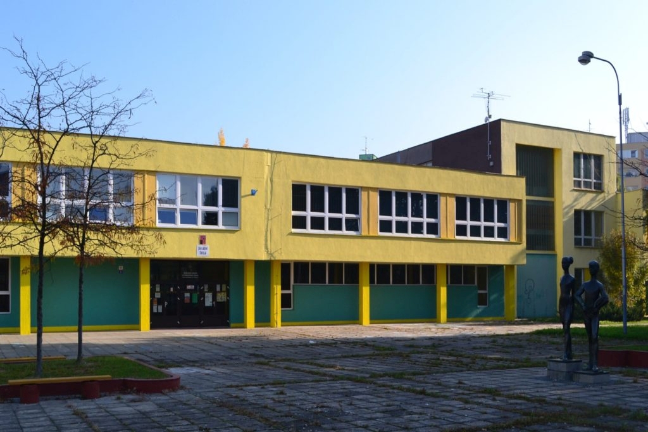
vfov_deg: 36.8
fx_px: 648
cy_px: 216
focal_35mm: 36
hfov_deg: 53.1
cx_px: 324
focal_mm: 24
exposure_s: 1/250
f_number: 10
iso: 400
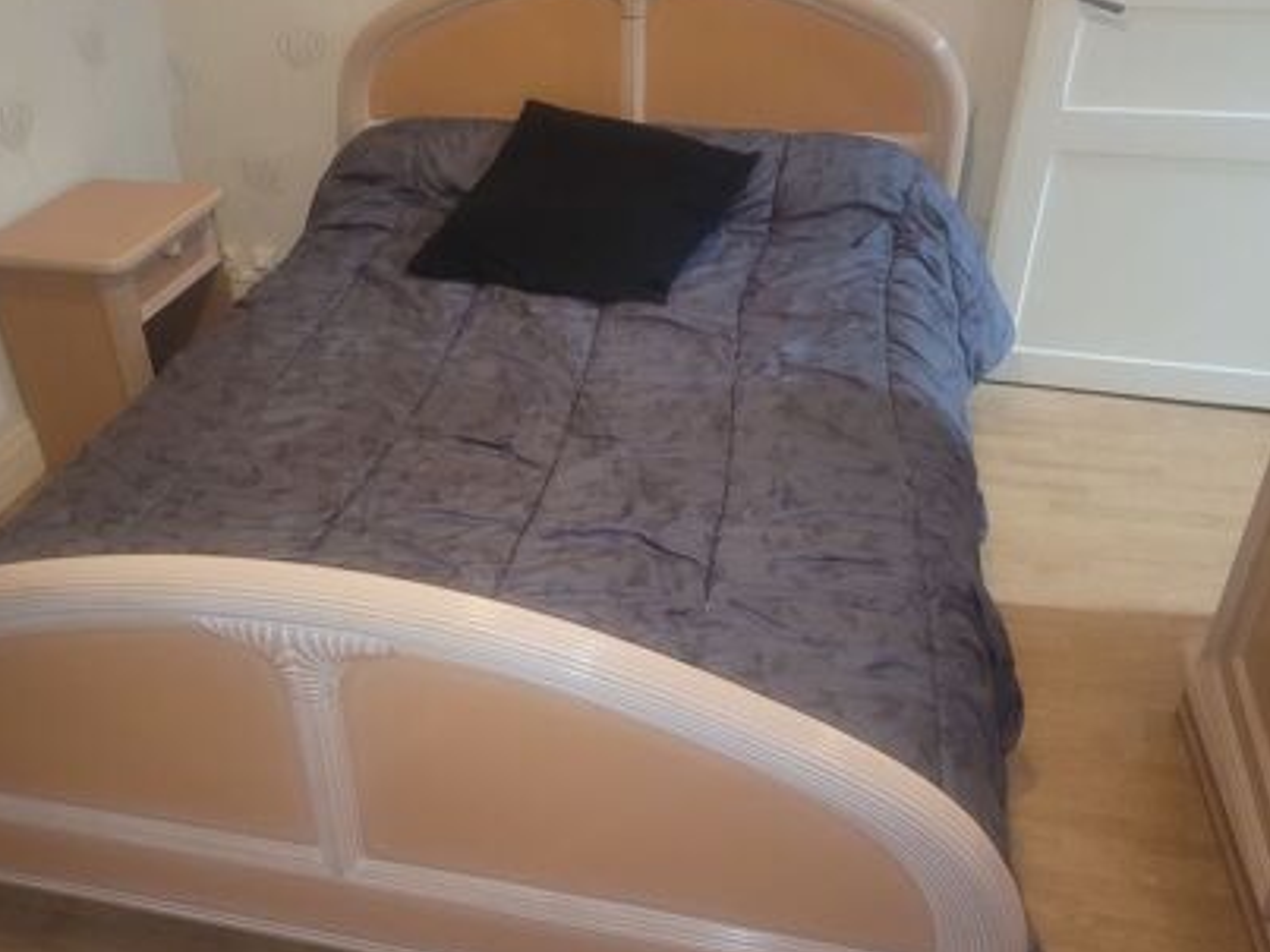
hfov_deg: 58.0
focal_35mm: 31
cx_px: 520
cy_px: 473
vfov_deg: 45.4
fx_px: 1137
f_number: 1.8
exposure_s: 1/8
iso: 500
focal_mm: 5.4
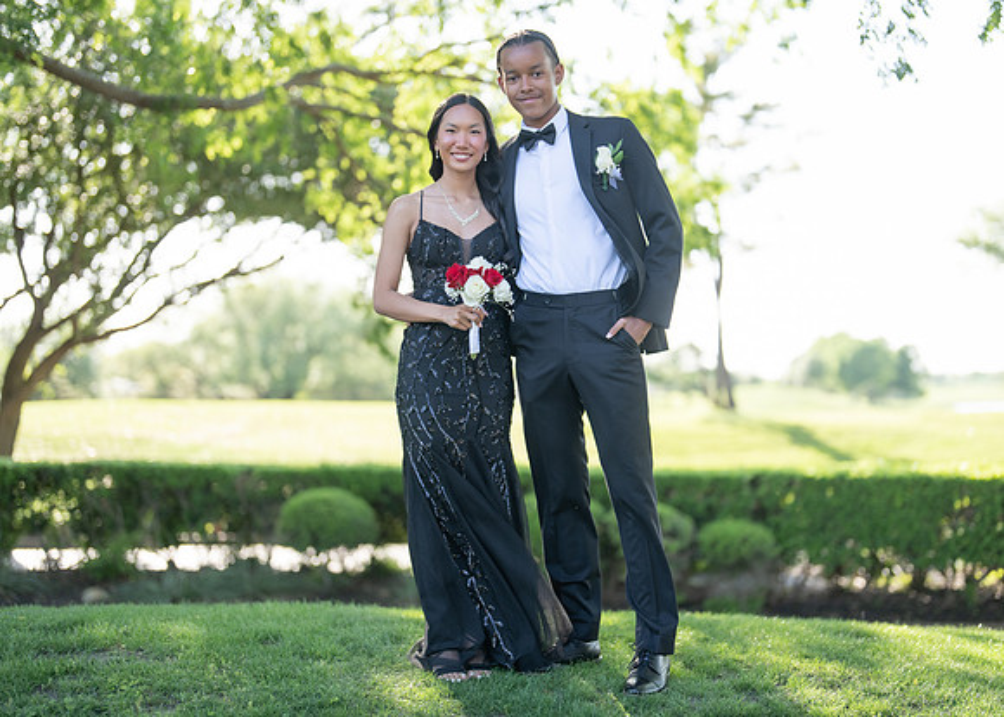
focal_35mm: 55
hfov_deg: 35.5
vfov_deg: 25.7
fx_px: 1569
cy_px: 357
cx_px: 551
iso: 160
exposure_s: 1/1600
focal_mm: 50
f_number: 1.2
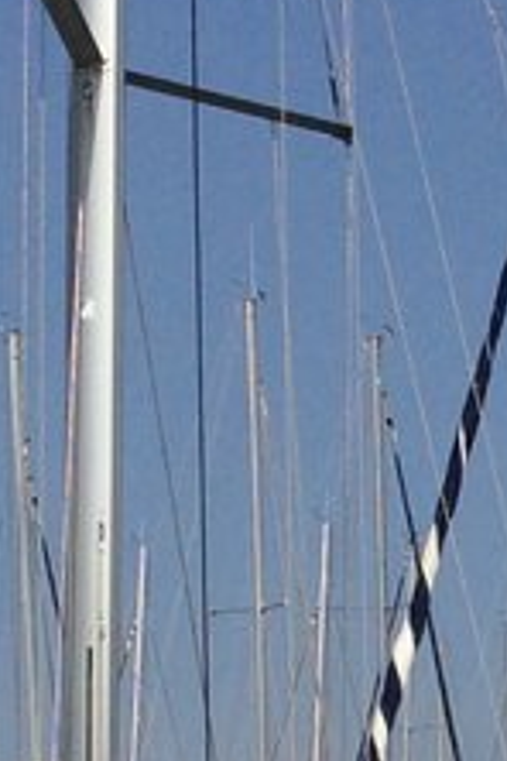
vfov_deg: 12.0
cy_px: 1083
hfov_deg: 8.2
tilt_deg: -0.7
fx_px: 3485
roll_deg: +0.0
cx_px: 647
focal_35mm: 165
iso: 32
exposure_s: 1/3584
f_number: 2.4
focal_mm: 3.3
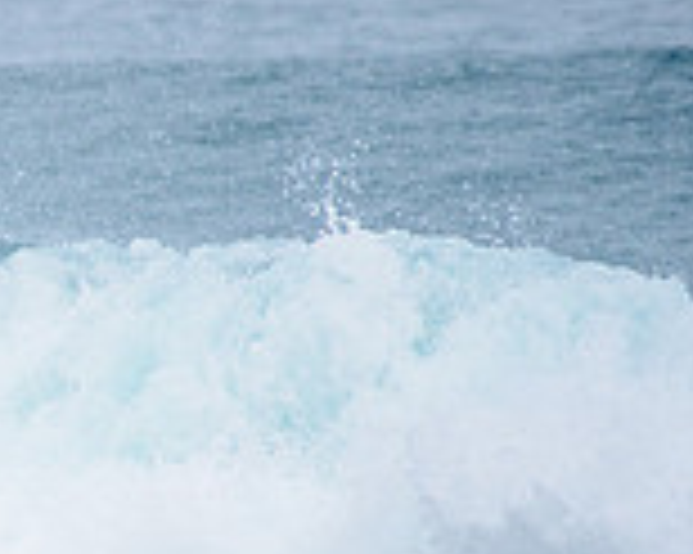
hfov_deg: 1.1
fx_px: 36177
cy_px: 399
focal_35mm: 1765
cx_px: -580
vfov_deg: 0.9
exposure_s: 1/2000
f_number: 5.6
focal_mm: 500
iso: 280
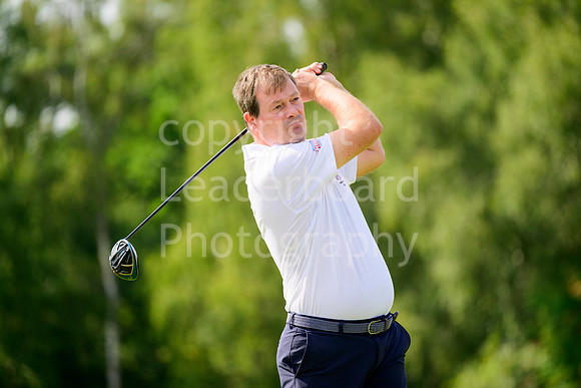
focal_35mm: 340
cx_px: 290
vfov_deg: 4.0
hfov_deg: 6.1
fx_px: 5488
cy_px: 194
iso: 800
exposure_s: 1/2500
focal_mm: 340
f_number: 5.3
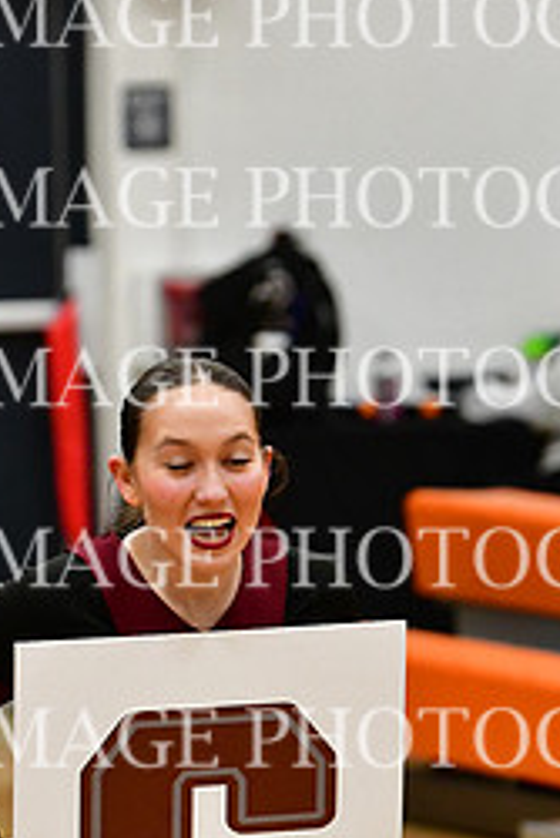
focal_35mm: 504
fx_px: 11743
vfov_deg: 4.1
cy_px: 828
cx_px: 223
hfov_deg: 2.7
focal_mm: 145
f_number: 4
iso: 4000
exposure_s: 1/500
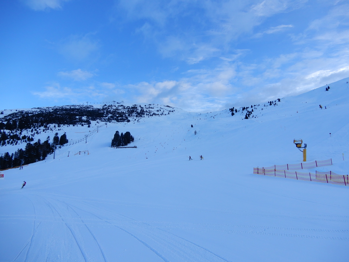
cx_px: 174
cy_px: 131
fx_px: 242
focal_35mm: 24
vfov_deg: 56.8
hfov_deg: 71.6
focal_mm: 4.3
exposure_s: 1/320
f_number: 3.4
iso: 80
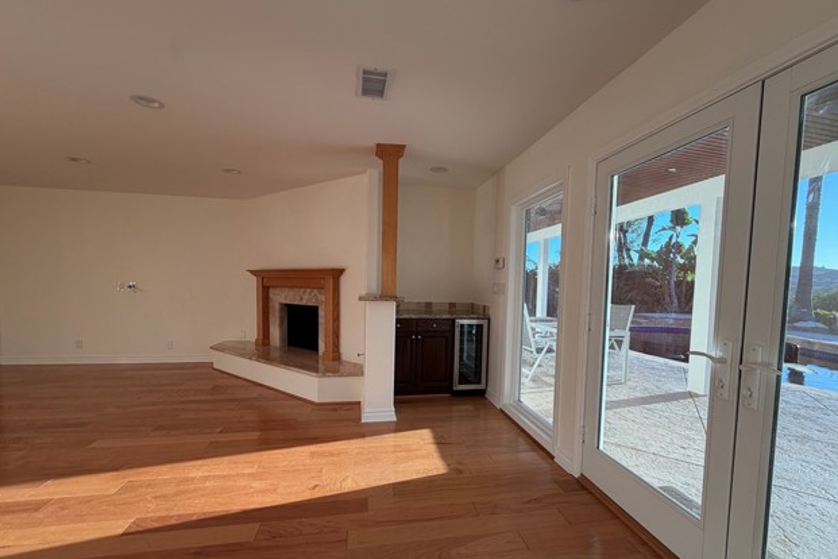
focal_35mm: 15
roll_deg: -0.9
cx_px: 424
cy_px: 304
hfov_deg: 100.4
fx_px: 349
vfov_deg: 77.2
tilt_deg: -3.2
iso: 40
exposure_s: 1/121
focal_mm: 2.22
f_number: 2.2
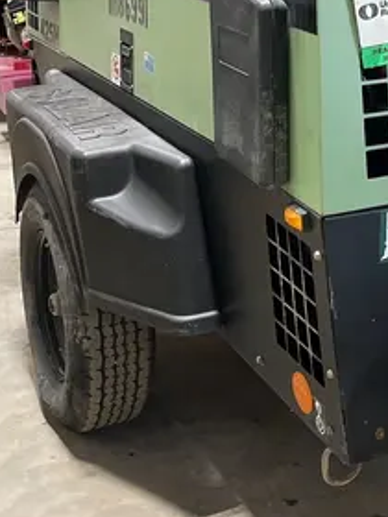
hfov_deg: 20.5
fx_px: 1016
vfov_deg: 28.1
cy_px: 119
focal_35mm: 68
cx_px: 442
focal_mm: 5.1
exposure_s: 1/60
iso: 400
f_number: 1.6
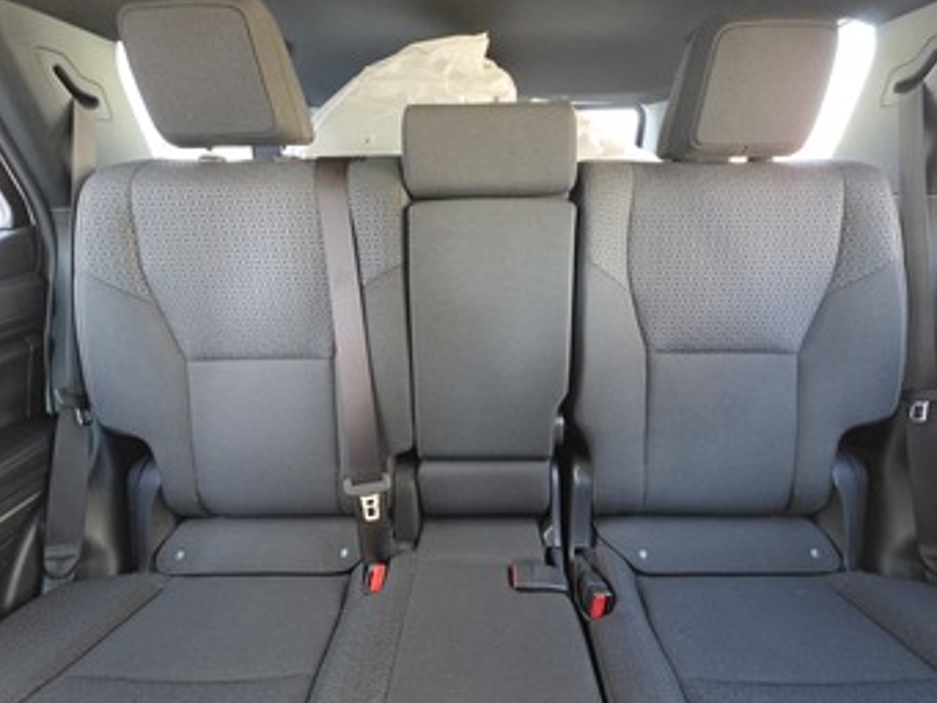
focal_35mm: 16
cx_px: 486
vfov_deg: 77.8
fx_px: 433
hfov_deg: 94.4
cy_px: 397
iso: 1000
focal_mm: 2.2
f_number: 1.9
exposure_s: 1/60
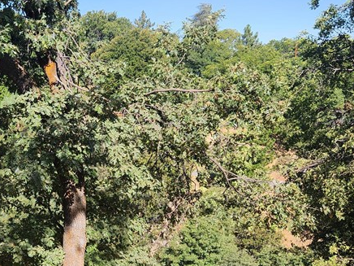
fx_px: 552
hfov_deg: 33.8
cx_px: 41
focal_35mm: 54
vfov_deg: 26.9
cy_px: 166
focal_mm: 5.4
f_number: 1.8
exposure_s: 1/876
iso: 20
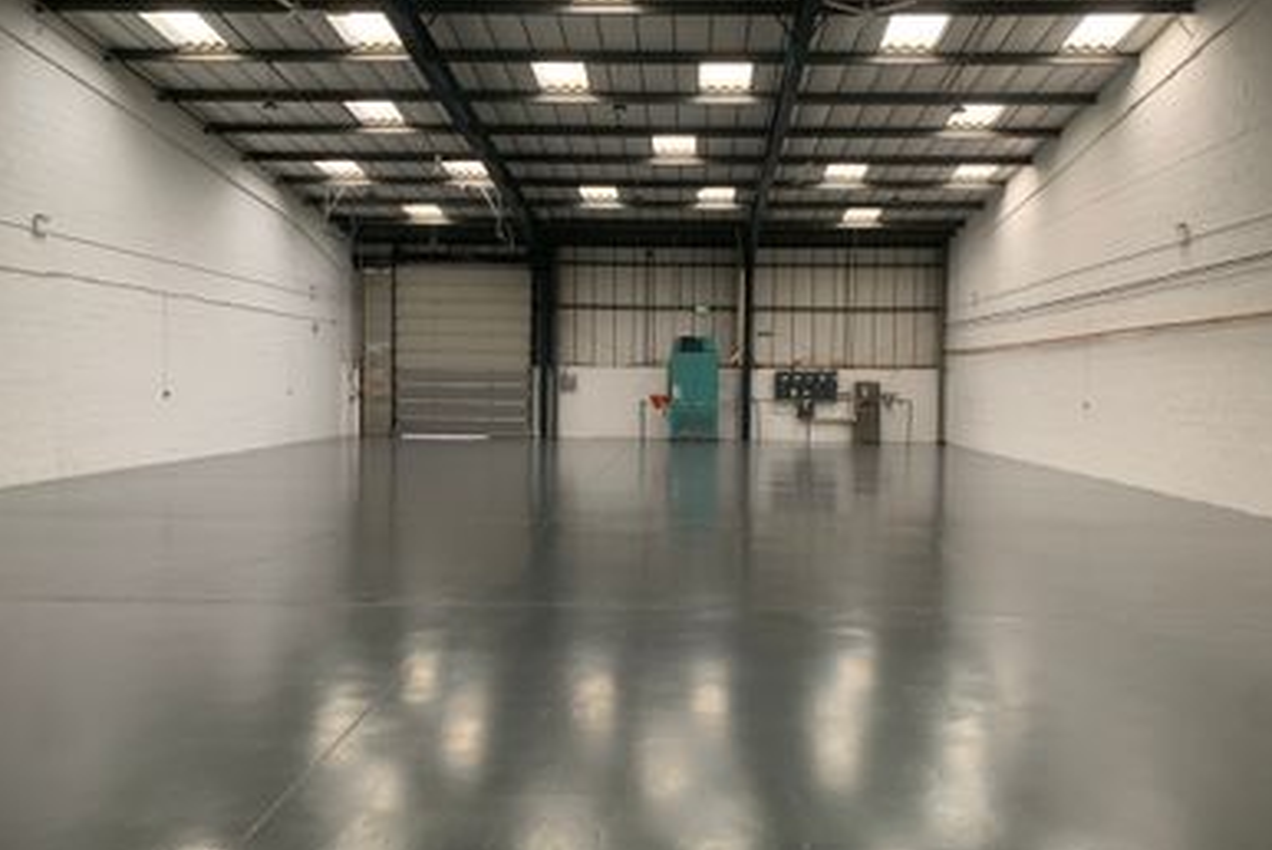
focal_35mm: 28
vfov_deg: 46.5
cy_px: 415
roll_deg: -0.1
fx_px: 990
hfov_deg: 65.4
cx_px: 652
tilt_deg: -2.8
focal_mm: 4.25
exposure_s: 1/60
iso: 400
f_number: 1.8
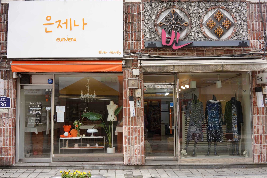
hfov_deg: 54.4
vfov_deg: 37.9
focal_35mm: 35
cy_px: 89
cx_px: 134
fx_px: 260
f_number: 10
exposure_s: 1/125
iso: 400
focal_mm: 35
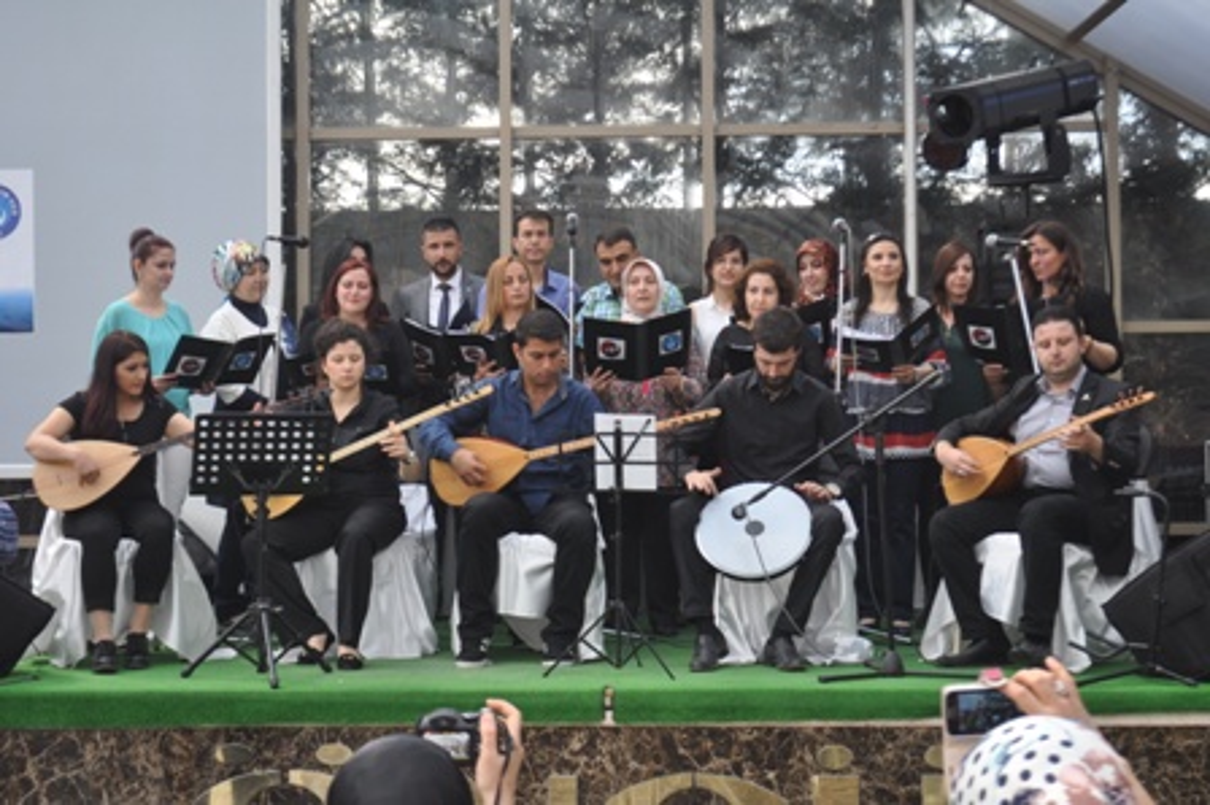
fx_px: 2015
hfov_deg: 33.4
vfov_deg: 22.6
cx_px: 605
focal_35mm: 60
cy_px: 402
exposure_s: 1/90
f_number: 5.3
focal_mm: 40
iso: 400
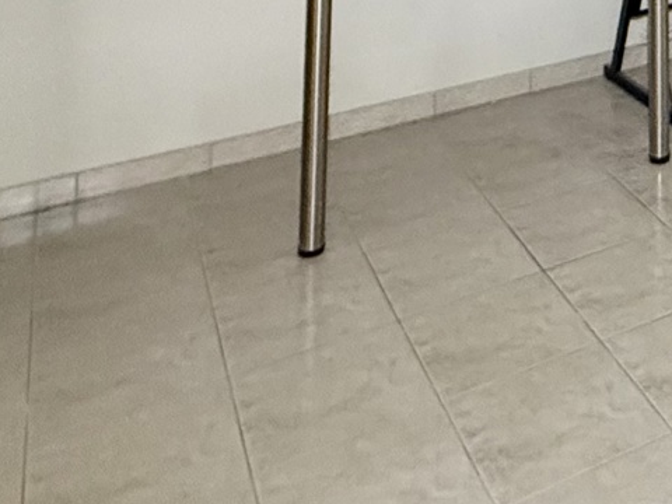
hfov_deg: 29.3
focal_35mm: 56
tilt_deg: +3.8
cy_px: -381
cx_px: 818
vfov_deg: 19.8
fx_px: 1087
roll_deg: +1.3
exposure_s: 1/60
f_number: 2.2
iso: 800
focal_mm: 2.22
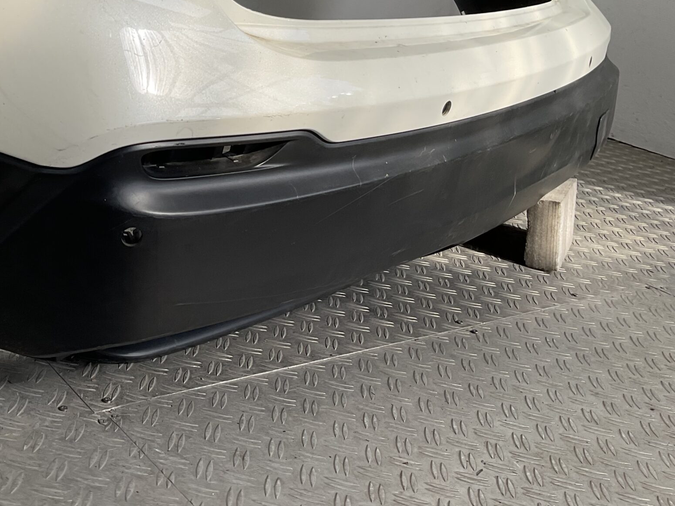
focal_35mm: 48
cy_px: 123
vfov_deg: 29.7
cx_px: 139
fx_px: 936
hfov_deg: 38.3
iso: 16
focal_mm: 3
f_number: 1.8
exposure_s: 1/691
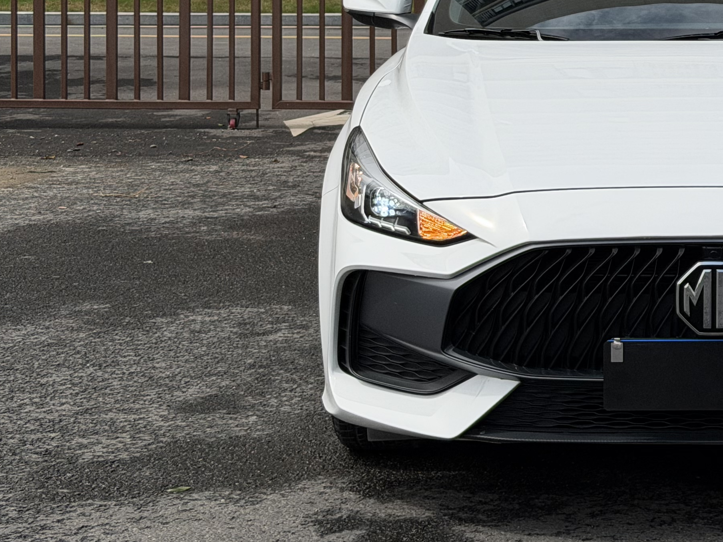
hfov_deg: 17.9
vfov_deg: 13.7
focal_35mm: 107
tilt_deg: -2.7
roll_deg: -0.3
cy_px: 38
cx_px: 717
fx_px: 2235
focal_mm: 6.76
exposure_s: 1/7874
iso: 80
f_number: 1.78
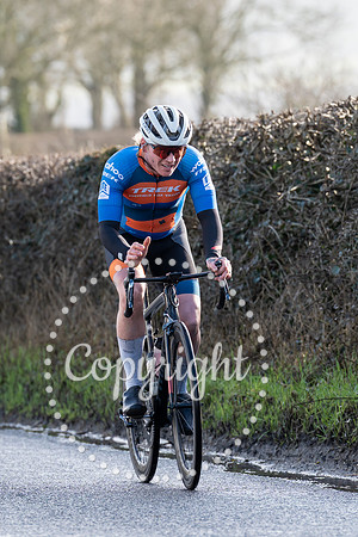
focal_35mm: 379
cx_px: 172
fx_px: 5649
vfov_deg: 5.4
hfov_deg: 3.6
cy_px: 198
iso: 500
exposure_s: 1/1000
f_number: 4.5
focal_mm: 200
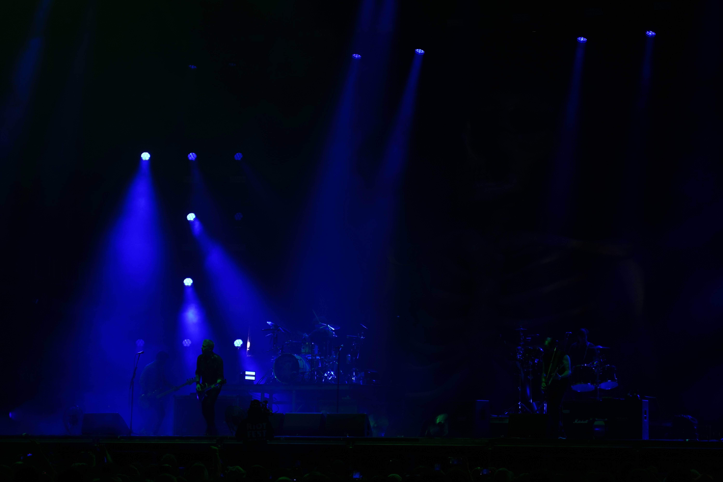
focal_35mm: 105
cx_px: 362
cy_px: 241
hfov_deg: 19.5
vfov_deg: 13.0
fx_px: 2109
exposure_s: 1/125
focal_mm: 105
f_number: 4
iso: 200
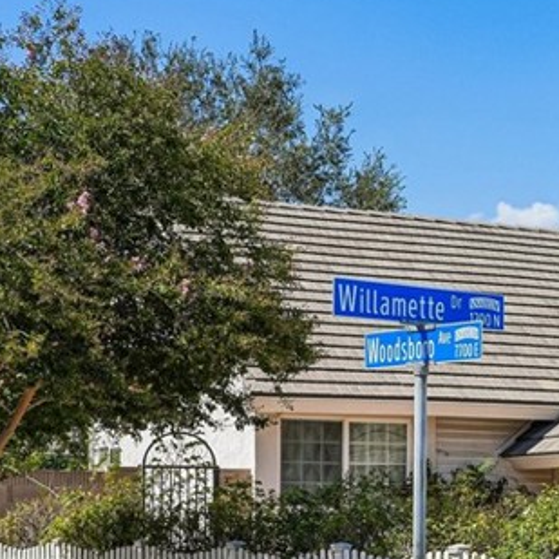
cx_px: 709
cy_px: 445
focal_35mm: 93
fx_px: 1699
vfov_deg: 18.5
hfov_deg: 17.6
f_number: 8
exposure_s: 1/500
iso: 100
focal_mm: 33
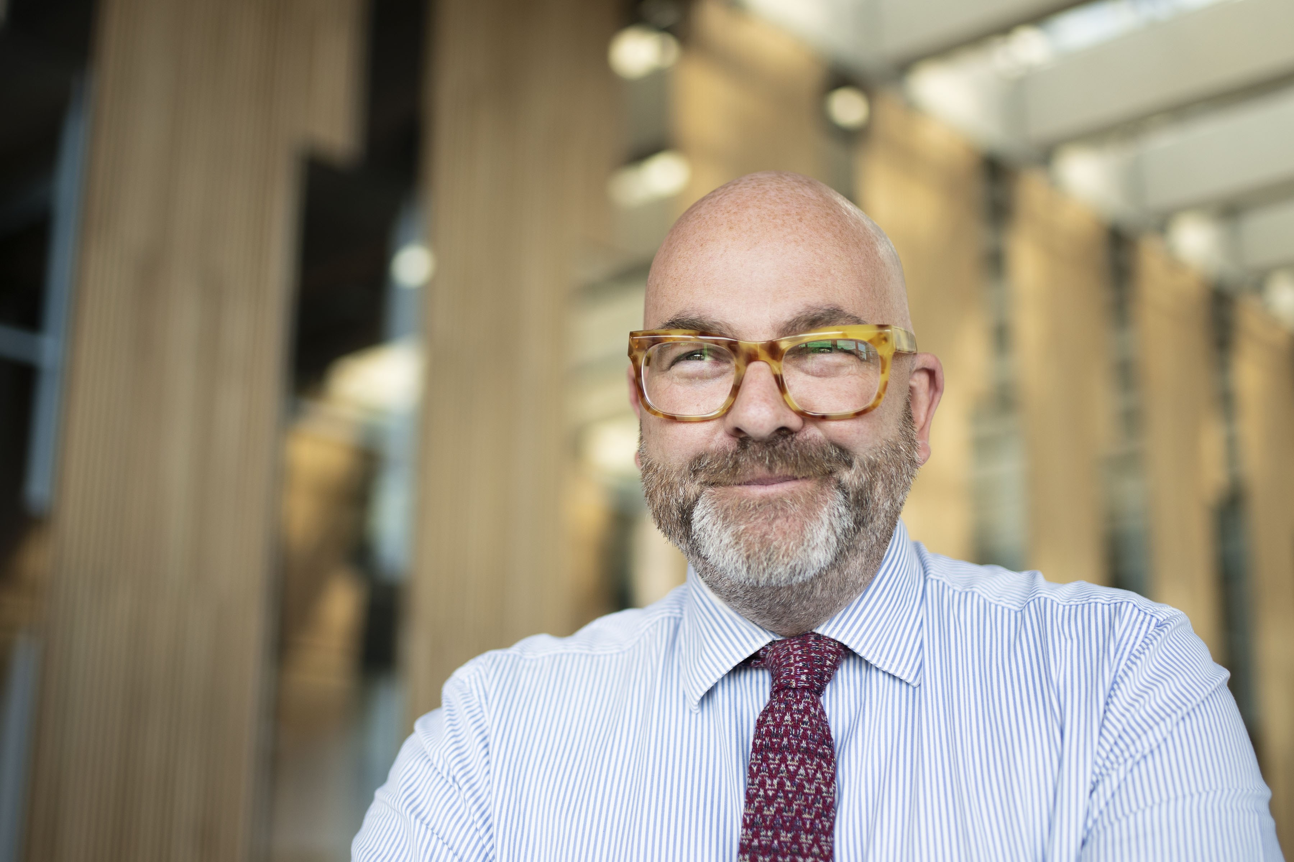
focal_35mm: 35
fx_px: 1258
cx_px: 647
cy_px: 431
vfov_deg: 37.9
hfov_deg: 54.4
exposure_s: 1/320
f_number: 1.4
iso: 125
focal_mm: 35
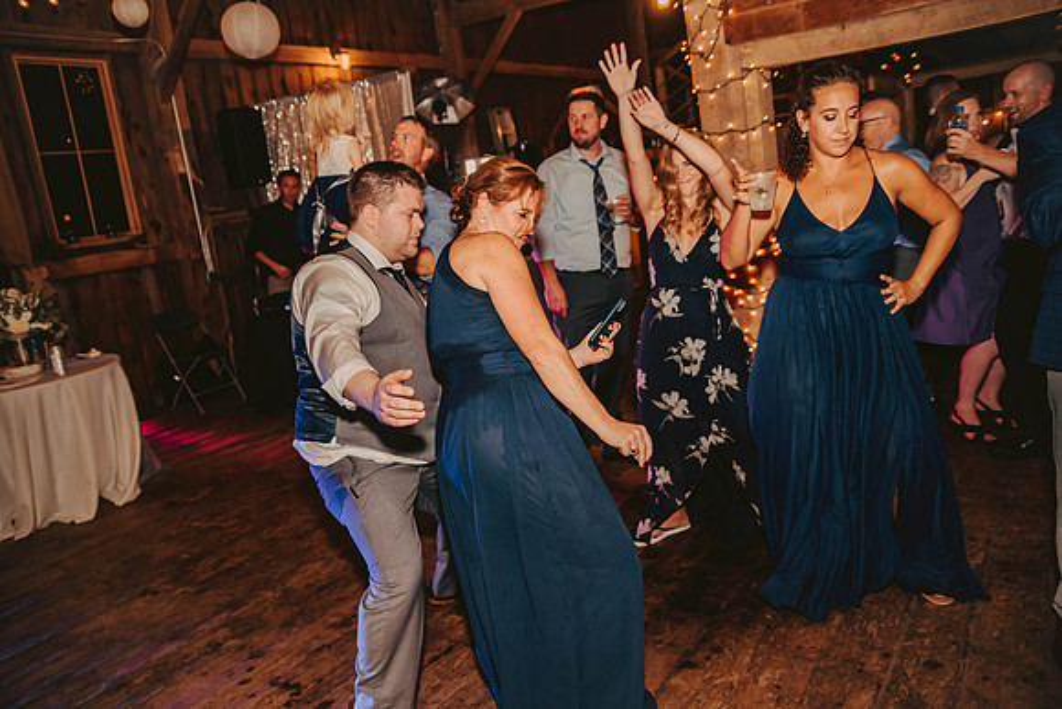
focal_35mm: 28
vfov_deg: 46.4
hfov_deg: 65.5
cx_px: 531
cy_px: 354
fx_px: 826
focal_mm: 28
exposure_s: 1/160
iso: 1000
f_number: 2.8
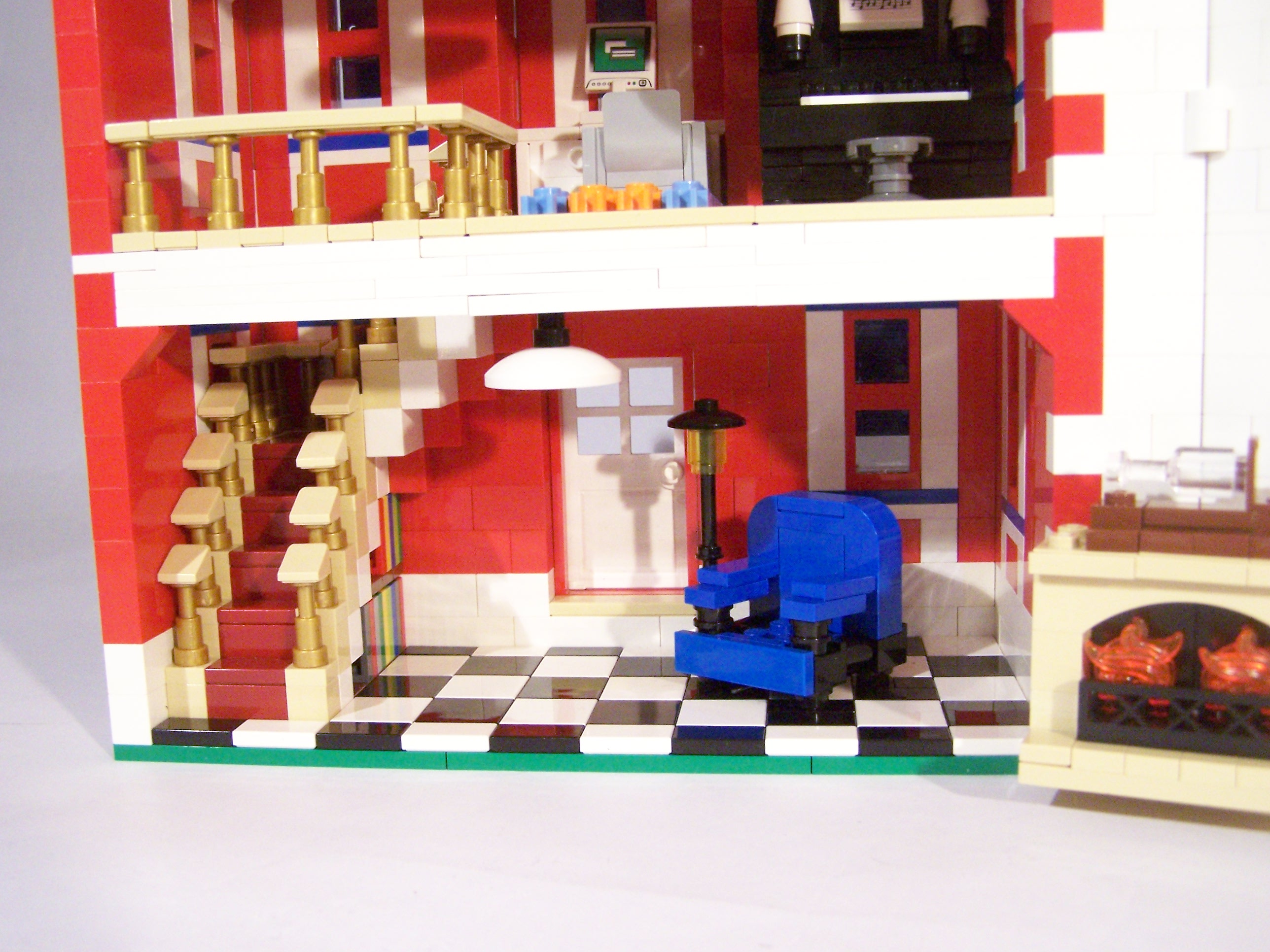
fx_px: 1394
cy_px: 476
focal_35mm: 38
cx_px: 635
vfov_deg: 37.7
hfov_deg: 49.0
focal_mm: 6.3
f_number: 3.6
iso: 400
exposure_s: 1/15
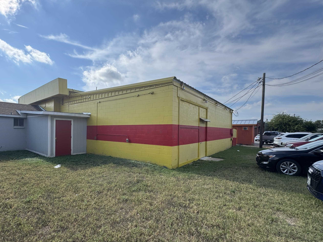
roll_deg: -1.0
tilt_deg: -0.5
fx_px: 159
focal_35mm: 17
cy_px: 131
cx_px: 145
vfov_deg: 74.6
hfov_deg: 90.7
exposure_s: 1/1567
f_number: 2.2
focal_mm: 2.22
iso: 40
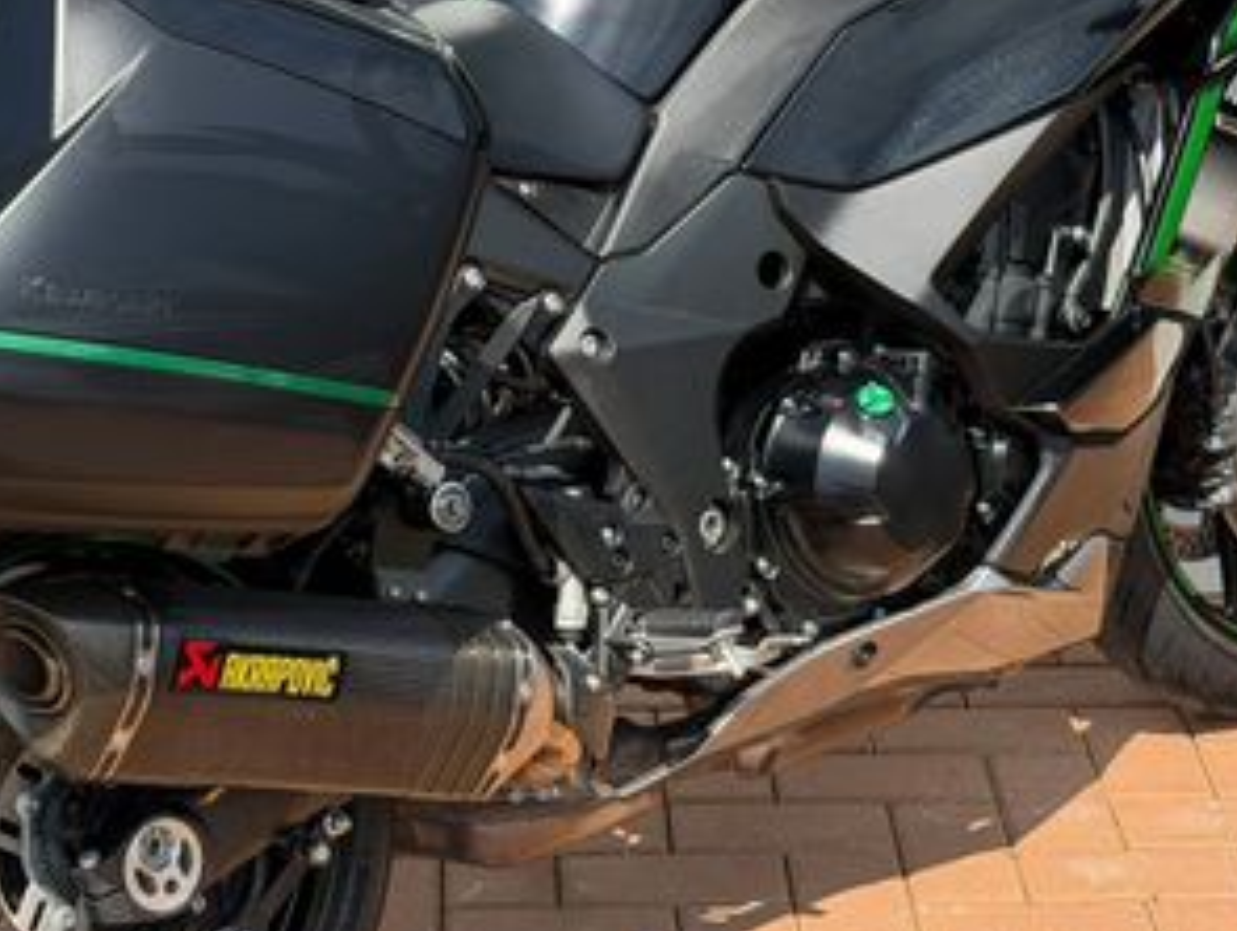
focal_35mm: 104
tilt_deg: -16.9
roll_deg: +0.2
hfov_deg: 18.9
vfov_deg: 14.3
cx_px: 554
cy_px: 390
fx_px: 3721
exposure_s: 1/2667
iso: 80
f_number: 1.78
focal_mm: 6.76
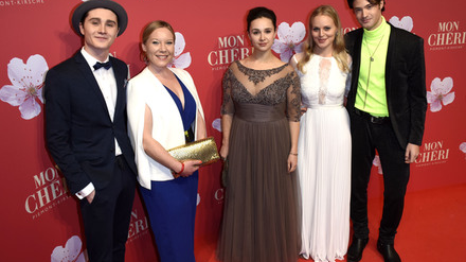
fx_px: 358
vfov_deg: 40.1
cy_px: 127
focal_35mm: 29
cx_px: 230
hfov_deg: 66.1
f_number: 6.3
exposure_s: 1/125
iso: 640
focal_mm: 18
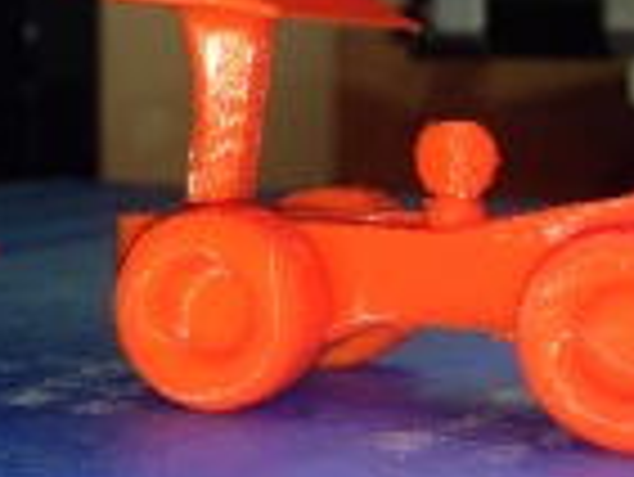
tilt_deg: -2.8
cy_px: 126
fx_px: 2291
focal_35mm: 125
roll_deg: +3.7
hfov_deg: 15.0
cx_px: -196
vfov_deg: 11.8
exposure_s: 1/59
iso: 50
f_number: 2.4
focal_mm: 4.12
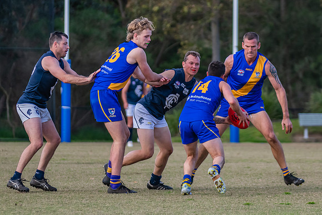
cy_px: 96
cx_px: 167
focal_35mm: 393
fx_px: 3520
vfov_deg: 3.5
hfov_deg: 5.2
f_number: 4
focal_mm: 190
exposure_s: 1/2000
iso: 900
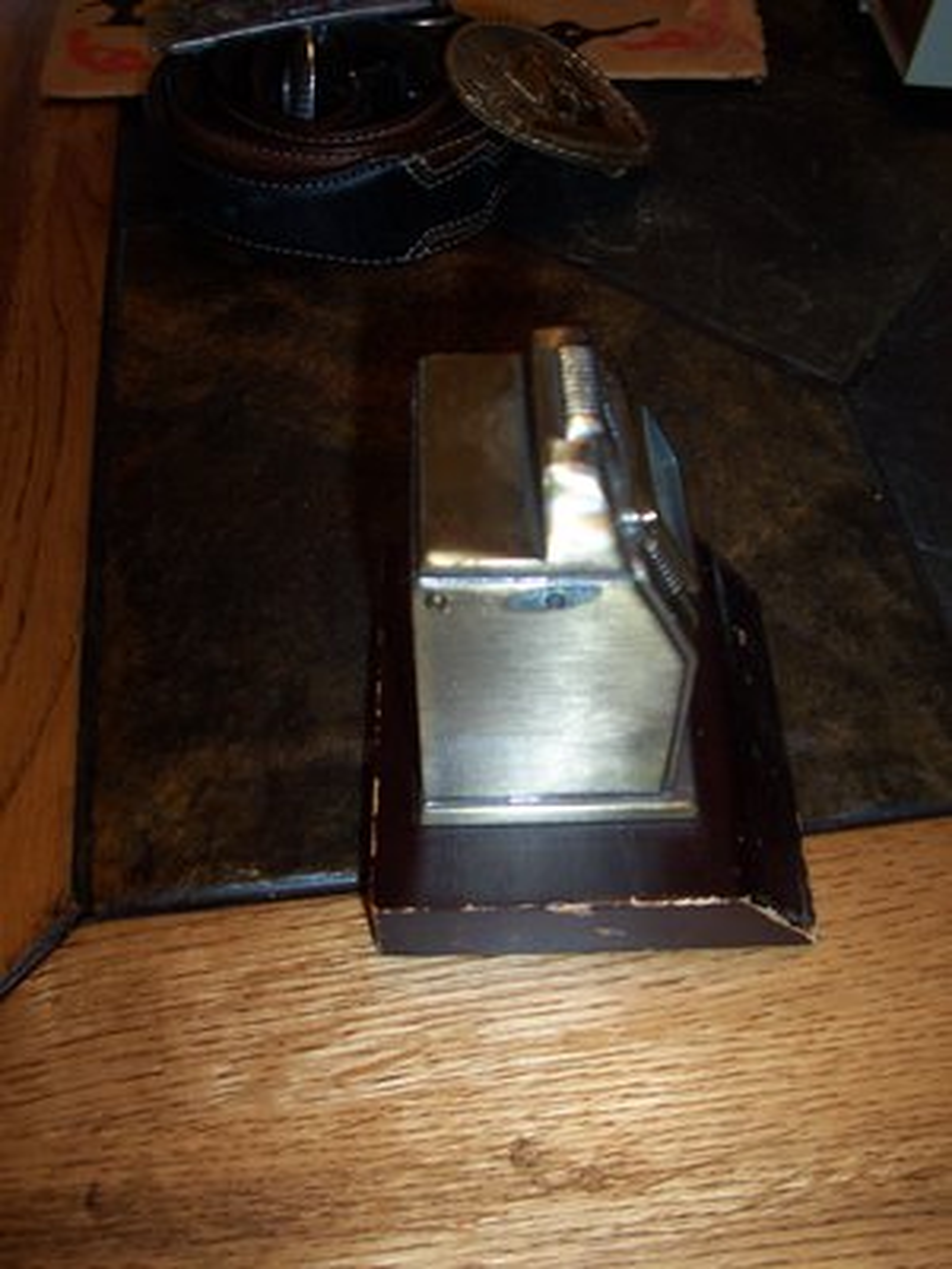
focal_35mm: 37
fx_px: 1357
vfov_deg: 50.1
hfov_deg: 38.7
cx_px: 476
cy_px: 634
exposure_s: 1/60
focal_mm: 5.6
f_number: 2.8
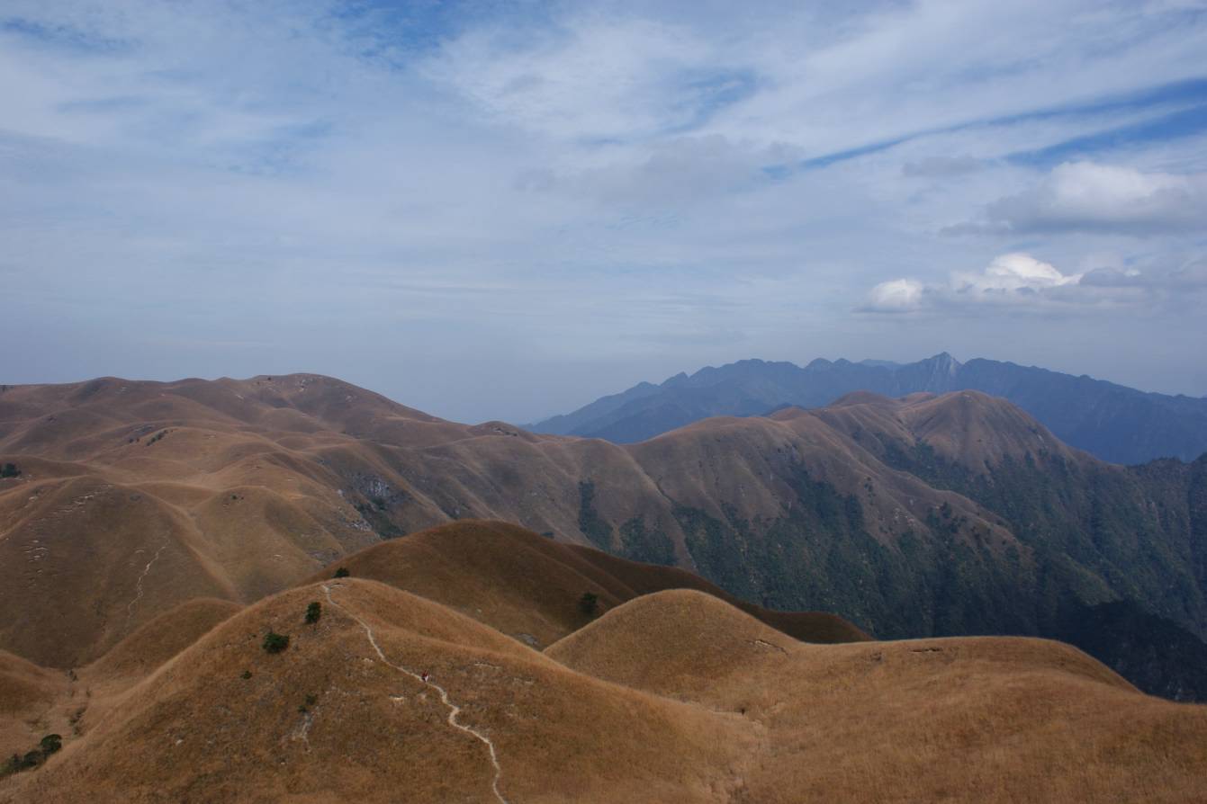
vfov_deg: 47.9
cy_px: 402
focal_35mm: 27
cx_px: 604
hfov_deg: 67.4
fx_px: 905
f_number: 10
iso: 100
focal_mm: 18
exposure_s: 1/250
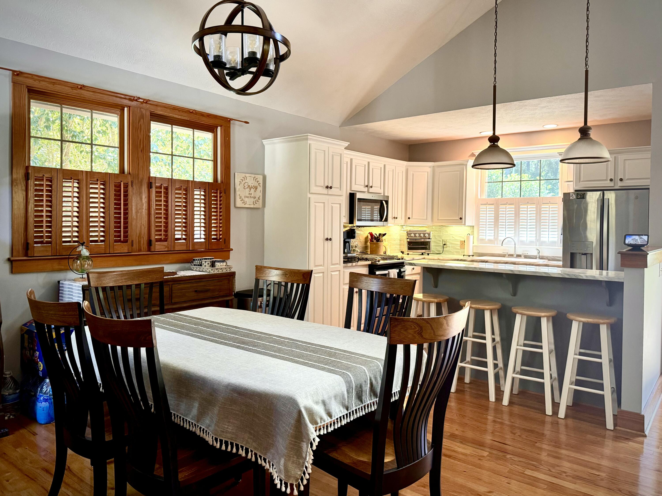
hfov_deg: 71.6
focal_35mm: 24
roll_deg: -0.8
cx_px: 331
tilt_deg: -3.9
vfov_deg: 56.8
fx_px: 459
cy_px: 248
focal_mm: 6.76
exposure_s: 1/60
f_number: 1.78
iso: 320
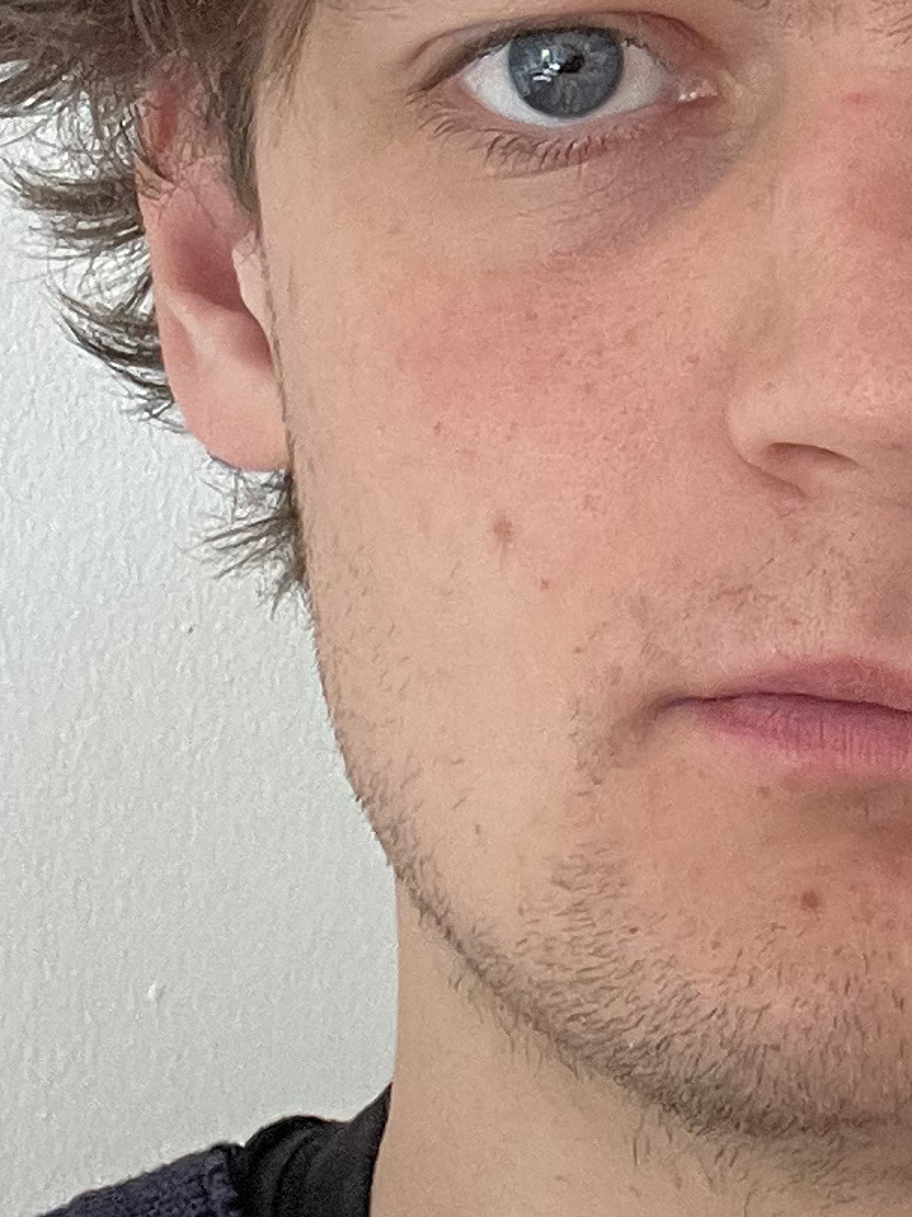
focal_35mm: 115
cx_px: 892
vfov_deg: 16.7
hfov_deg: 12.7
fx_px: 4042
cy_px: -47
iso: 125
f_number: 2.2
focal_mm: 2.71
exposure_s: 1/60
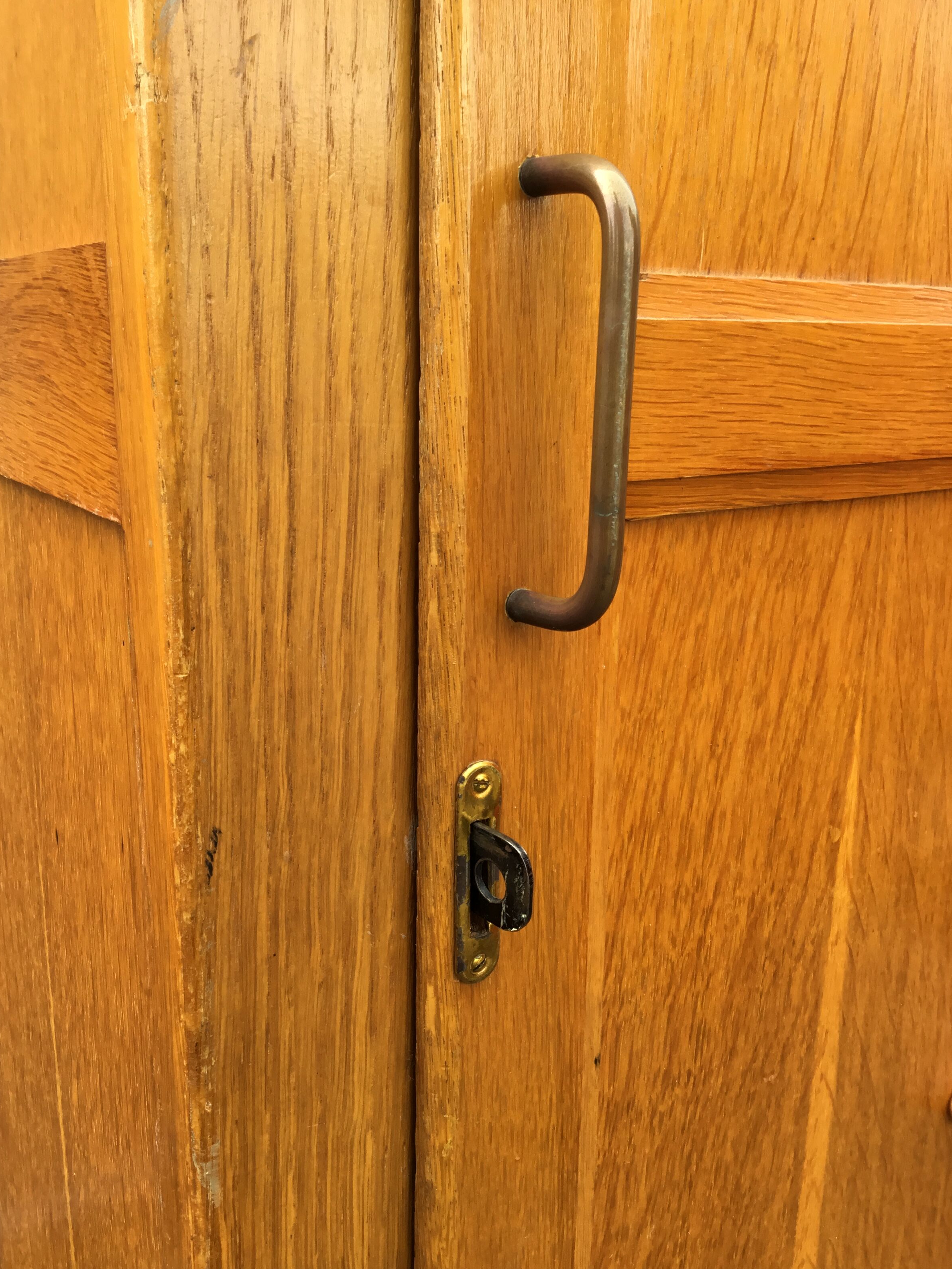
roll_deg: -0.1
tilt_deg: -13.0
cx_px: 464
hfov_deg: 44.2
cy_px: 635
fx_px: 1173
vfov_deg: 56.8
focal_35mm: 32
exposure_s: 1/100
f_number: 2.4
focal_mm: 3.3
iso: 25
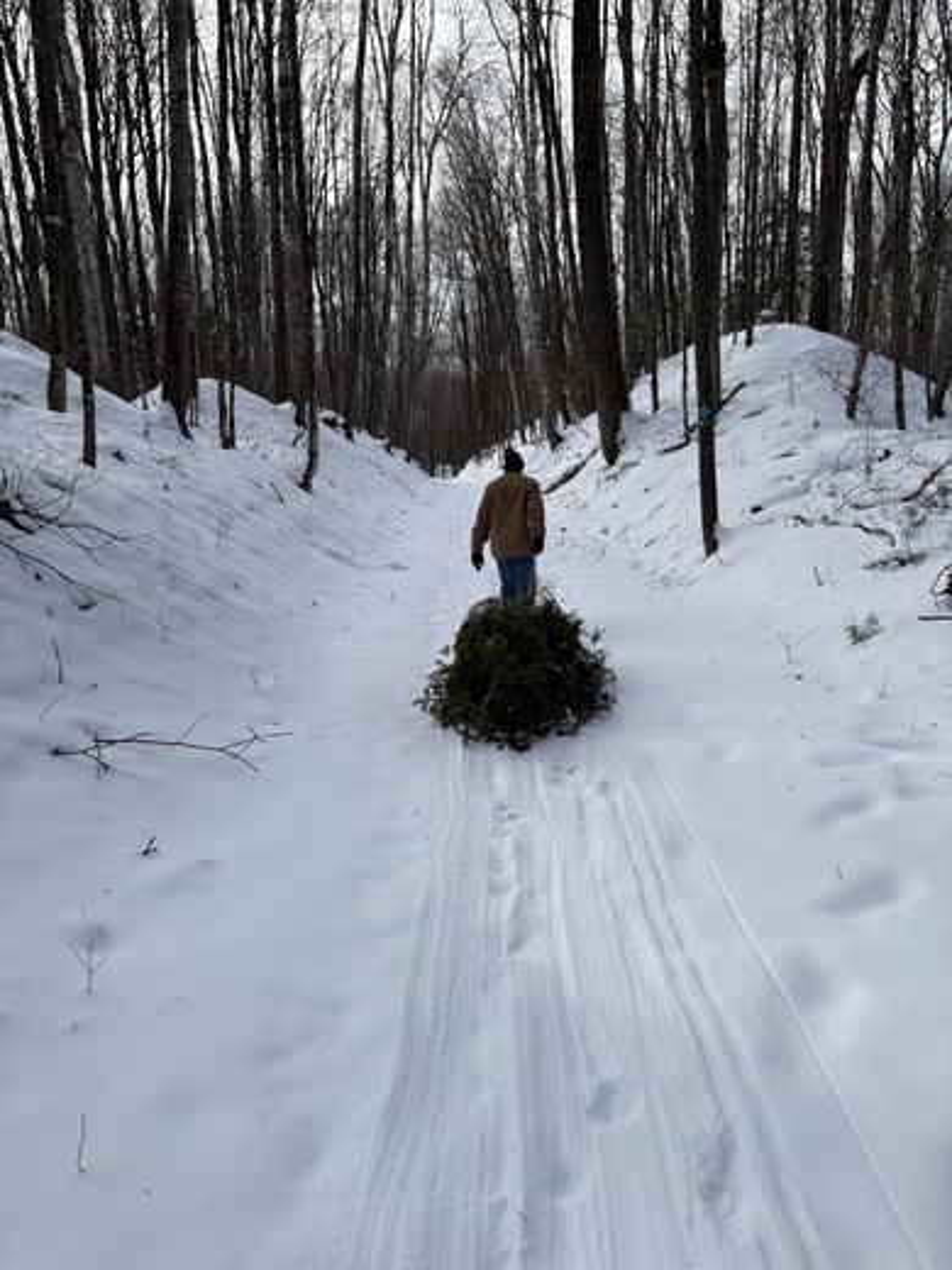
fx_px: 953
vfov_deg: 67.3
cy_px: 635
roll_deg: +2.0
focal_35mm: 26
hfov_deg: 53.1
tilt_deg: -7.9
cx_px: 476
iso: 50
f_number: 1.6
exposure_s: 1/2208
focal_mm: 5.96
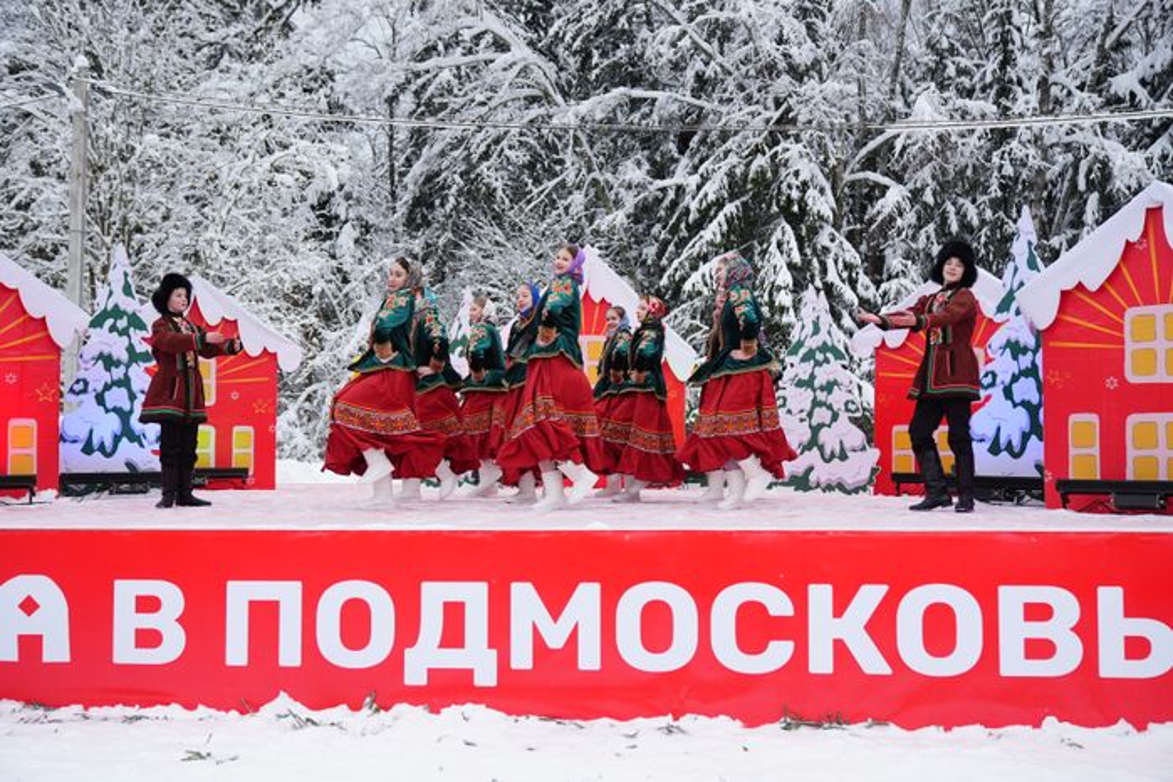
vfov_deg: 35.1
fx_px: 1238
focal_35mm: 38
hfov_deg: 50.7
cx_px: 586
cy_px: 391
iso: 640
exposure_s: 1/1250
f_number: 3.5
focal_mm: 38
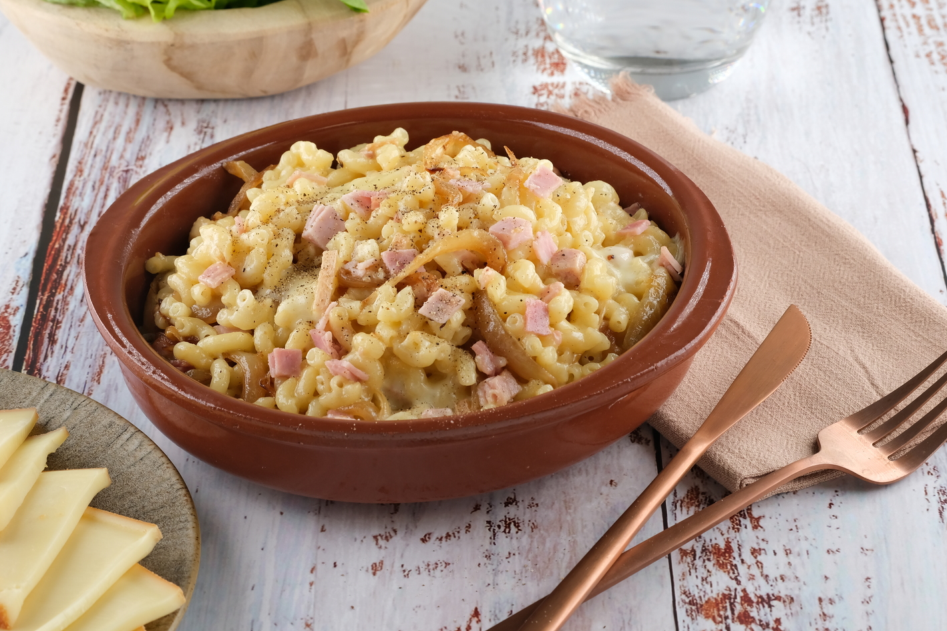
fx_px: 2604
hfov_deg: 20.6
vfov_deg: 13.8
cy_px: 310
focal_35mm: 99
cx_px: 489
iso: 200
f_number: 11
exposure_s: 1/30
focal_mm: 60
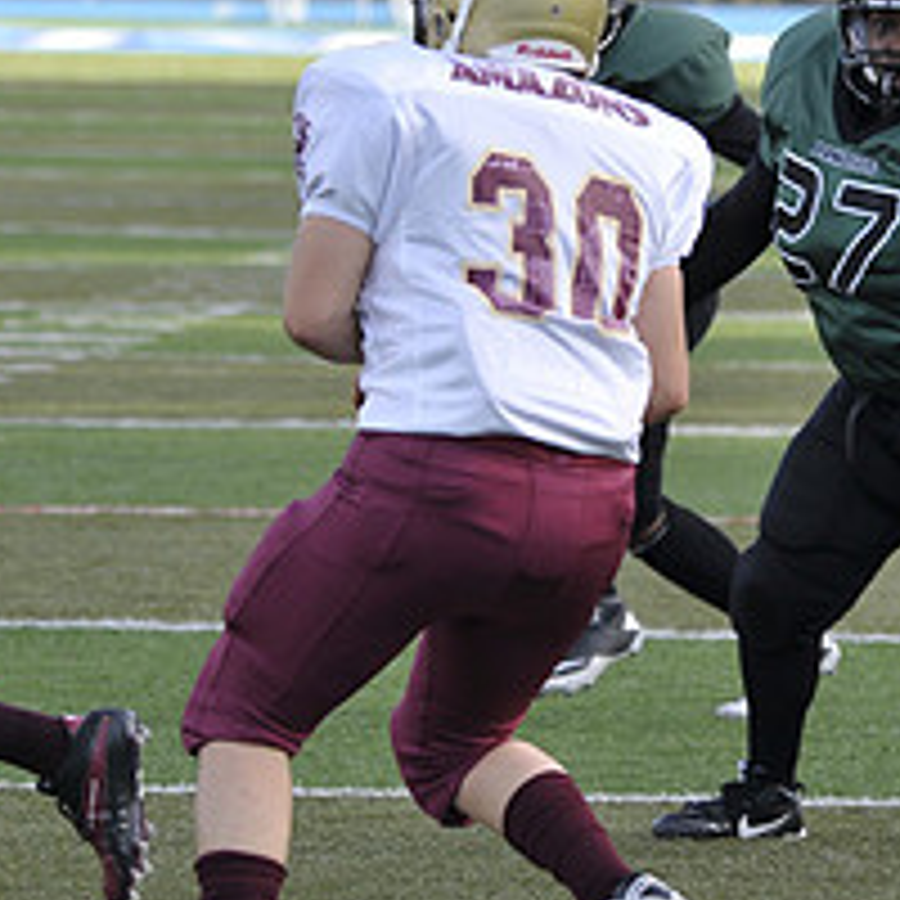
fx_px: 13031
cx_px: 698
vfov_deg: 4.0
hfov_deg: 4.0
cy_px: 356
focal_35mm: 443
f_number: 5.3
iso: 720
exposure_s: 1/1000
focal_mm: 180
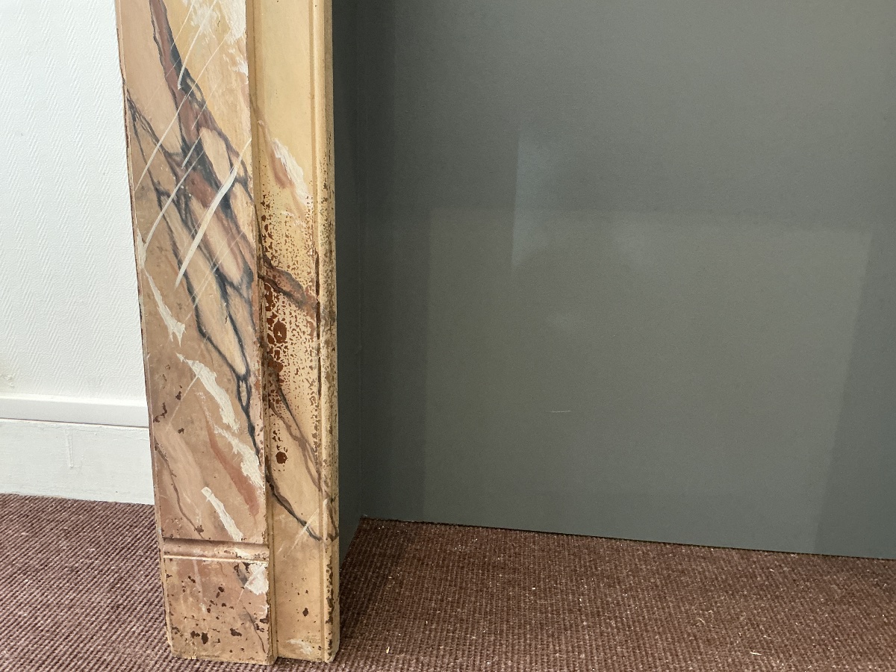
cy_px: 336
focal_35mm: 28
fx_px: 725
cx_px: 448
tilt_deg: -14.8
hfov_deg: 63.4
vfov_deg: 49.7
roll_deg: -1.0
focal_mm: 3
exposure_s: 1/50
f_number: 1.8
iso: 200
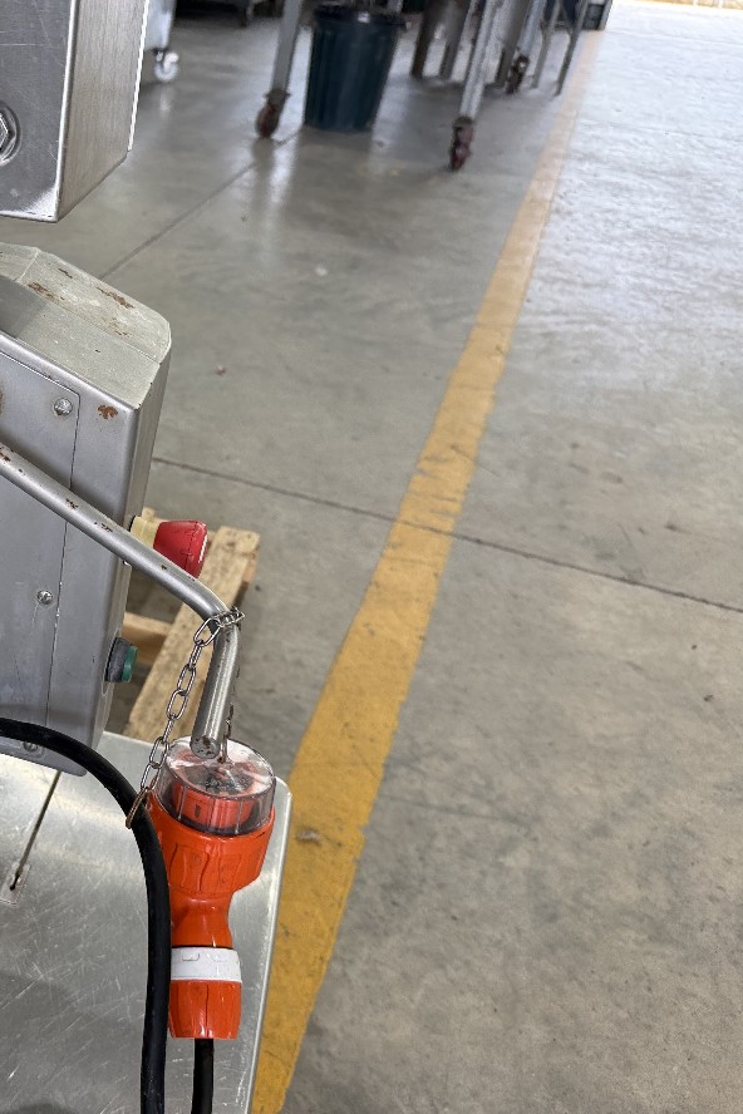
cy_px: 549
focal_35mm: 34
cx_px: 24
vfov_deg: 55.8
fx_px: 1053
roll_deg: -5.1
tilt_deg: -33.0
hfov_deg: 35.7
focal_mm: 6.76
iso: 125
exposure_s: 1/243
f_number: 1.78
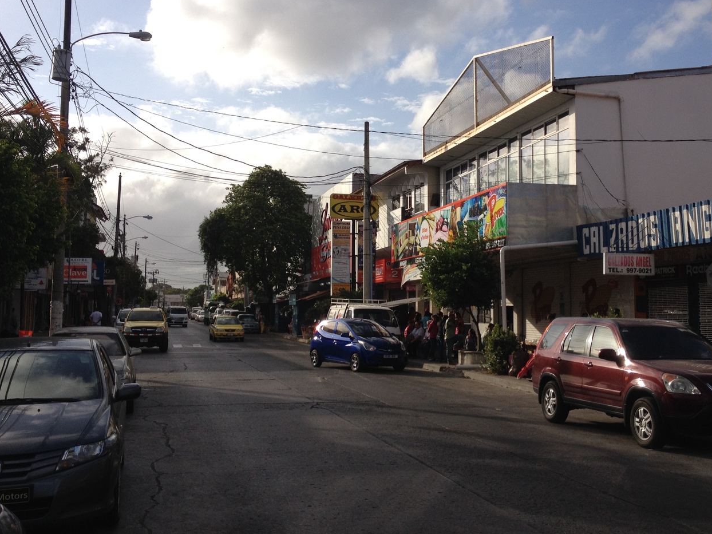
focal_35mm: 45
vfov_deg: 32.2
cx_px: 391
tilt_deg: +1.5
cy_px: 246
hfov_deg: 42.0
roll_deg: +0.1
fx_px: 926
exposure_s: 1/2513
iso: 50
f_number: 2.4
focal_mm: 4.28
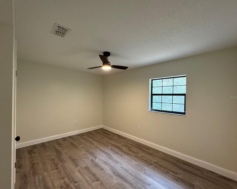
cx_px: 115
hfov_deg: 96.8
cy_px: 97
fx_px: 105
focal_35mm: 15
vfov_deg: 84.0
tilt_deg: -0.5
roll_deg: -1.3
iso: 320
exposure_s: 1/60
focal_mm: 2.22
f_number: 2.2
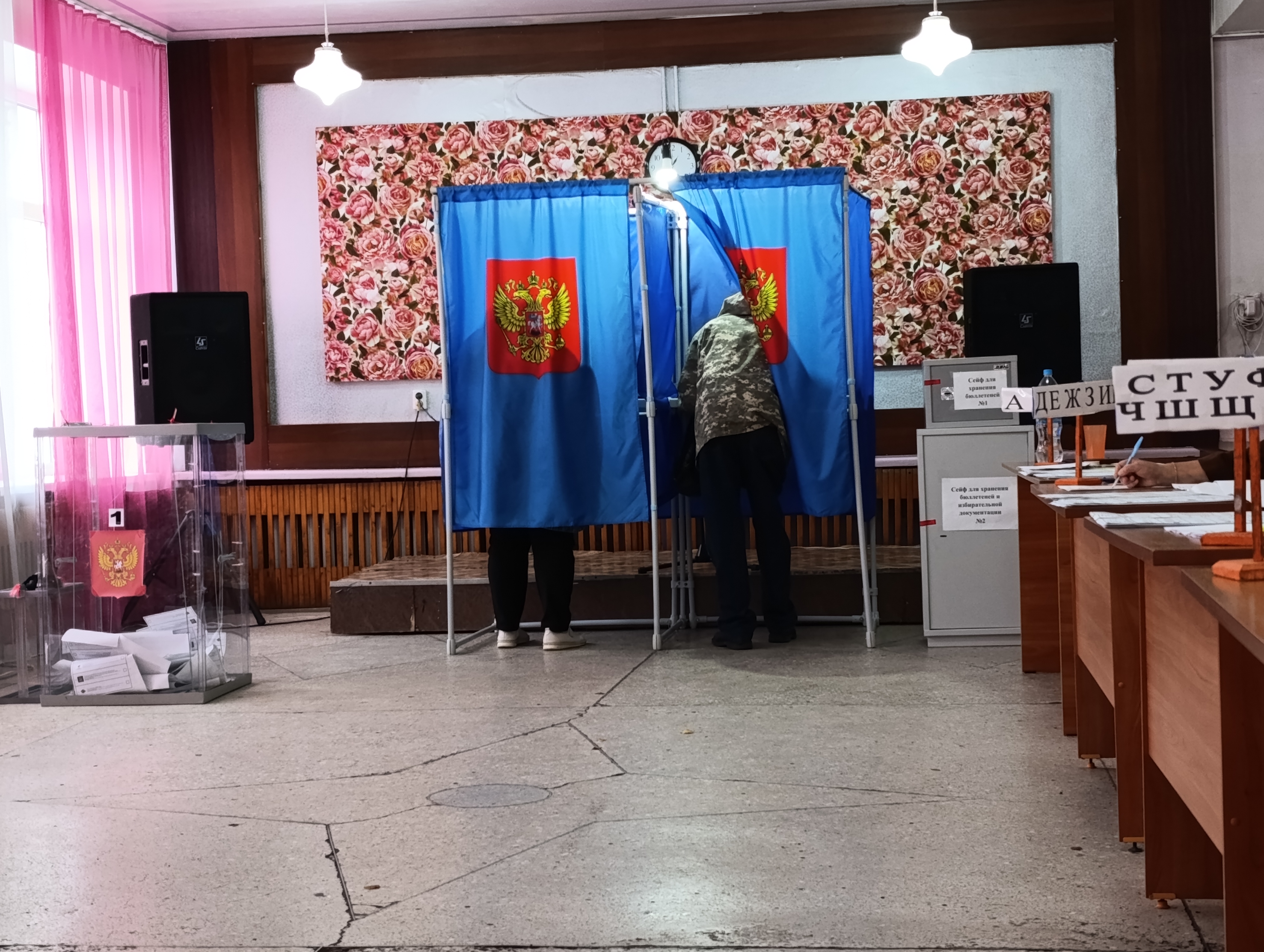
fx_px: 2048
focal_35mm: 56
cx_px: 632
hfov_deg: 34.3
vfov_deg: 26.2
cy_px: 476
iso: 640
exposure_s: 1/50
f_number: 1.6
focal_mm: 6.14
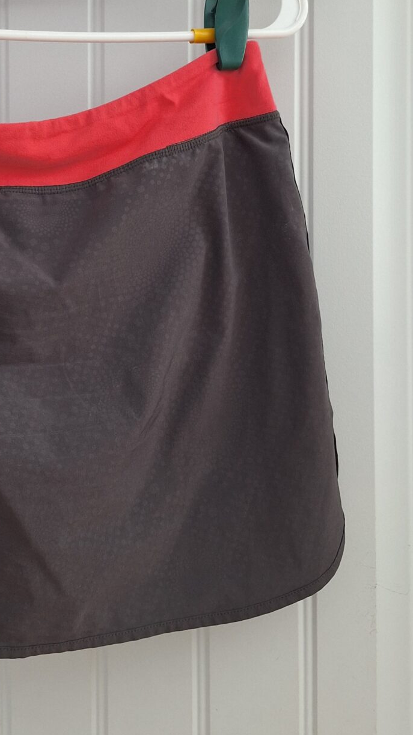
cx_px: 58
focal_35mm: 42
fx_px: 818
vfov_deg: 47.6
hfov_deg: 27.5
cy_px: 247
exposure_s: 1/40
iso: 200
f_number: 1.8
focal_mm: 5.54
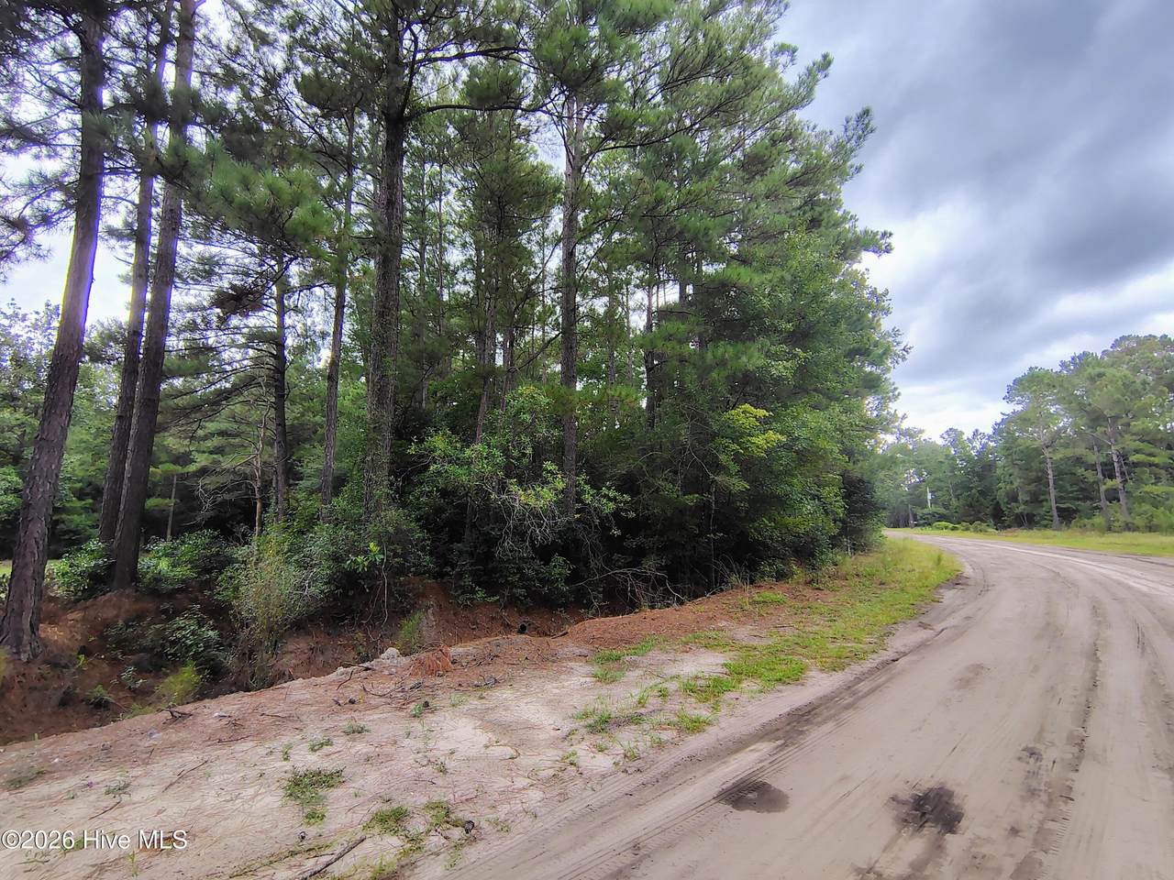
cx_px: 587
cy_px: 440
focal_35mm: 16
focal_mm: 2.13
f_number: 2.2
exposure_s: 1/88.6
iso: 200
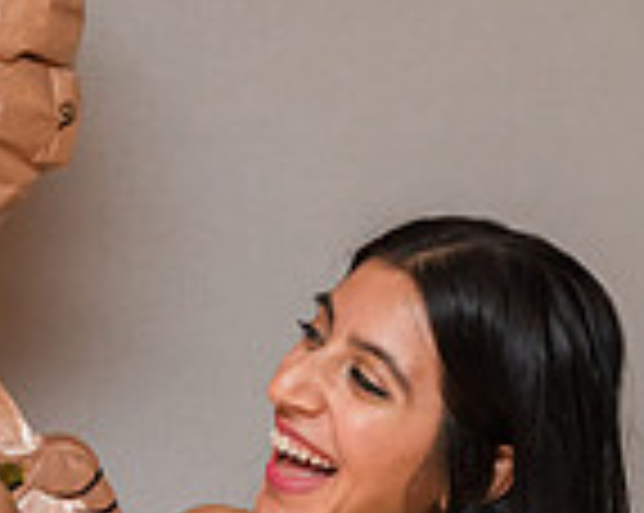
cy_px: 601
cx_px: 5
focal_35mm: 175
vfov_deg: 8.7
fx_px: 3331
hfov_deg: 10.9
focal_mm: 46
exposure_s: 1/160
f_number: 4
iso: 2500
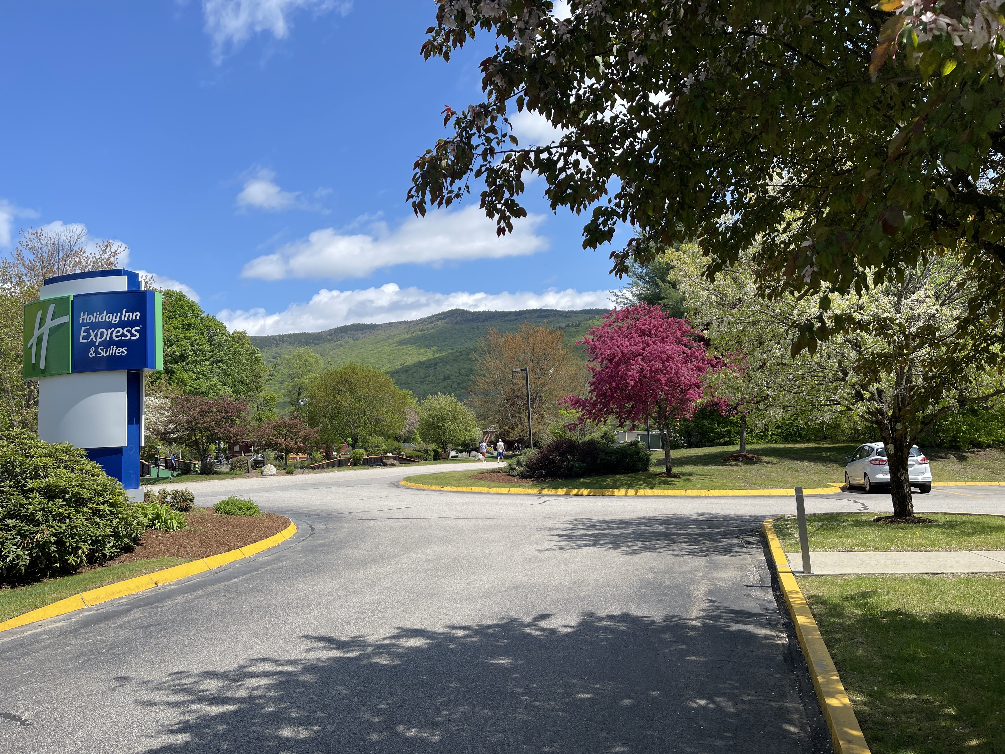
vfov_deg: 53.1
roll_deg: +1.9
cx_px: 502
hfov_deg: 67.3
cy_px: 377
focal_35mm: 26
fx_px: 755
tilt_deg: +3.2
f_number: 1.6
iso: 32
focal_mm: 5.1
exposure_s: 1/3448
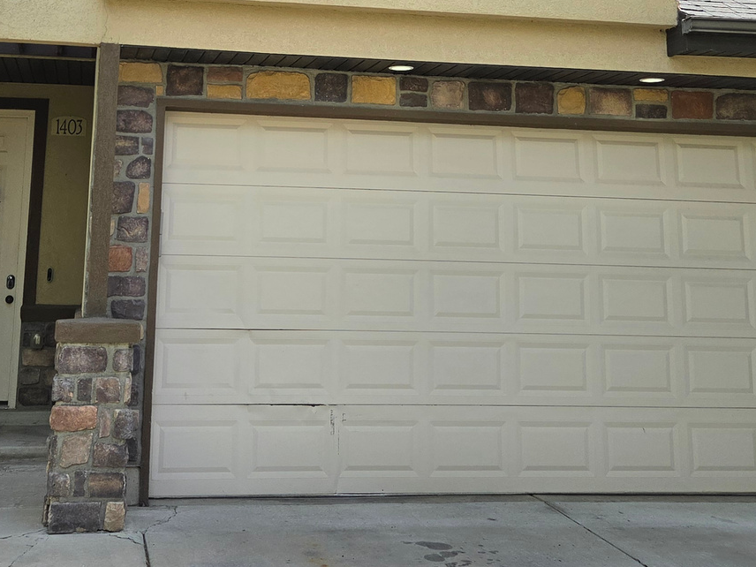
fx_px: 1201
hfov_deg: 34.9
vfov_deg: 25.3
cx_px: 321
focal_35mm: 55
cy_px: 4
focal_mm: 5.4
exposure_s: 1/2308
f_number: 1.8
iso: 80
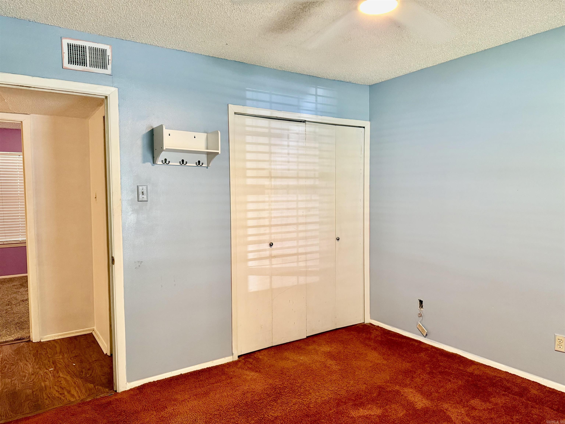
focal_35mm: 24
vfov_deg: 56.8
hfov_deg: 71.6
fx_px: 392
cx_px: 282
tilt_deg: -3.0
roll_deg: +0.6
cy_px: 212
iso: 320
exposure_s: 1/60
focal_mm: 6.76
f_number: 1.78
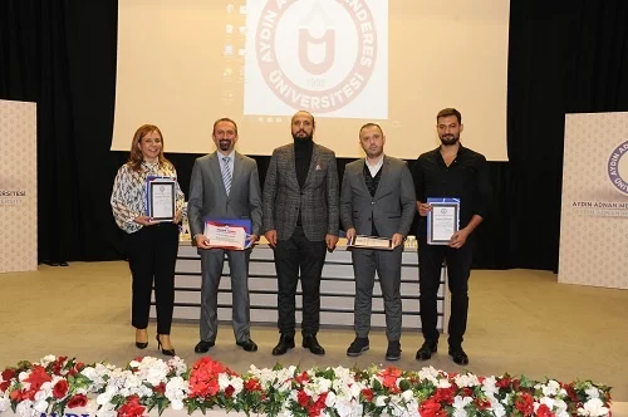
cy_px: 208
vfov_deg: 38.8
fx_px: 592
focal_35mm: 34
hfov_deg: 55.9
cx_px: 314
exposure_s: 1/60
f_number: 5
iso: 1000
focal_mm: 34
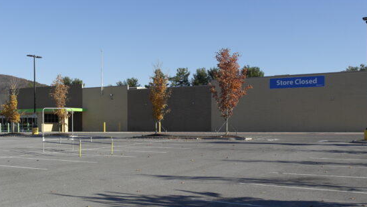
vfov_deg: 27.1
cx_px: 163
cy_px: 126
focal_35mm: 44
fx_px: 428
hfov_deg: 46.3
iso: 100
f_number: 7.1
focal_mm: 20
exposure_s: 1/250
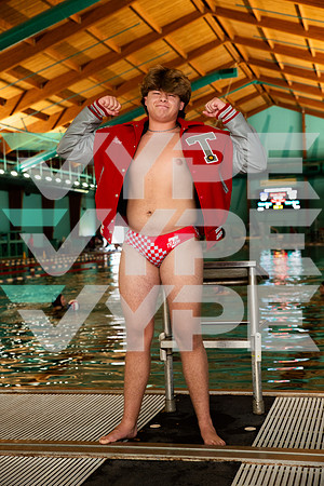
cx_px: 162
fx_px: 756
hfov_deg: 24.2
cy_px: 243
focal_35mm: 56
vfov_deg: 35.6
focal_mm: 56
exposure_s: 1/200
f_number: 5
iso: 800
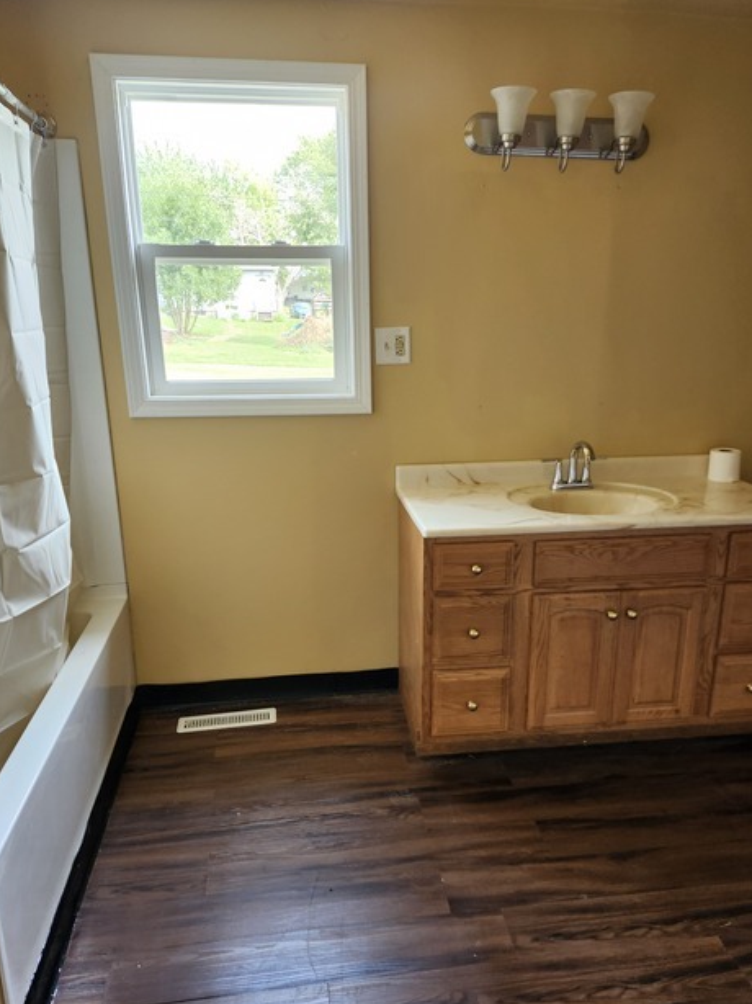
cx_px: 376
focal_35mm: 25
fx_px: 725
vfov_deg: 69.3
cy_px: 534
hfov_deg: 54.8
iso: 320
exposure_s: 1/120
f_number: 1.8
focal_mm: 5.54
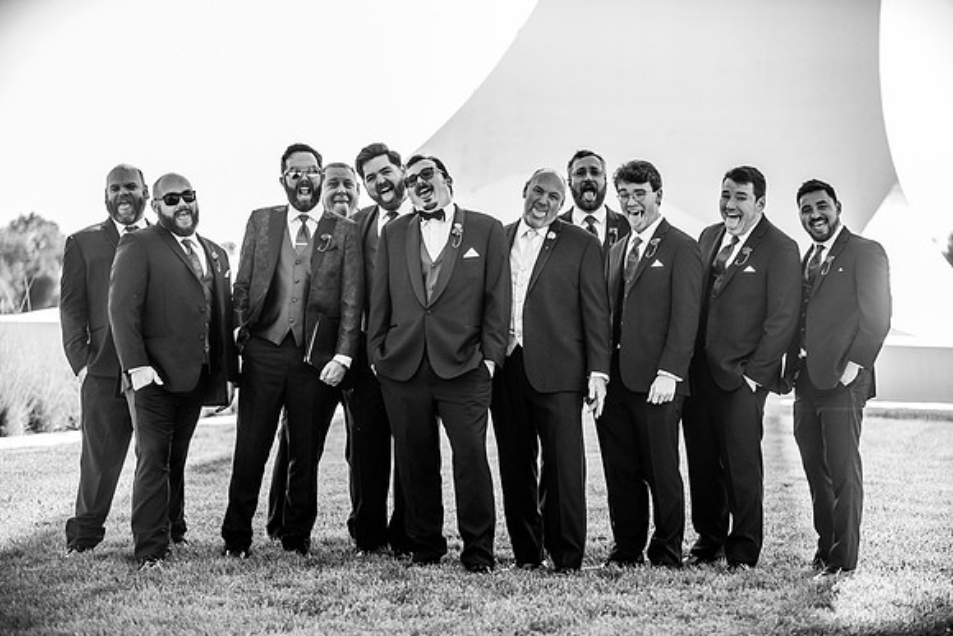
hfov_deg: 19.5
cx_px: 476
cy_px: 318
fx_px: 2780
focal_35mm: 105
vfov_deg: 13.0
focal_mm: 105
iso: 400
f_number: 2.8
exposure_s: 1/1600
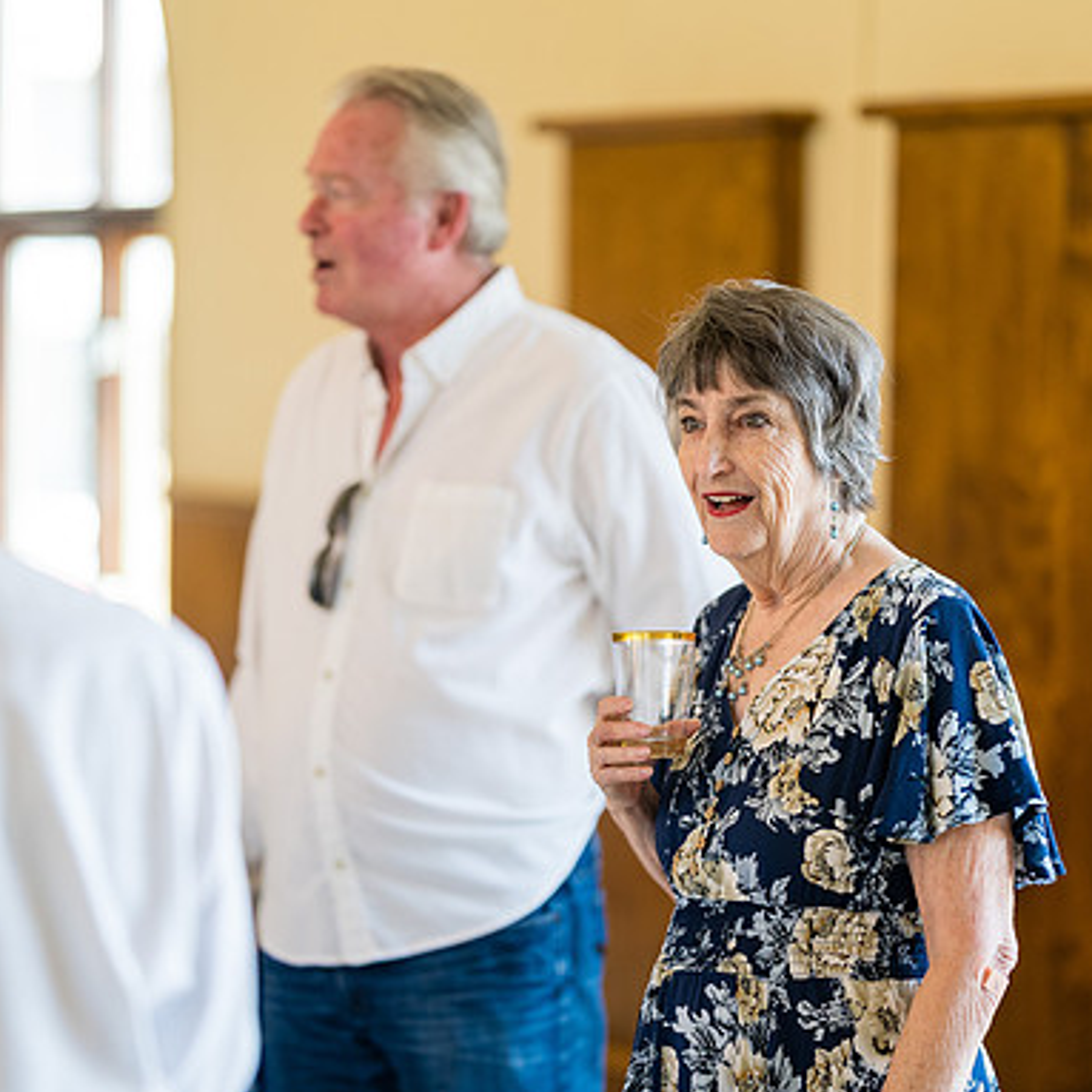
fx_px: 3926
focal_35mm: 110
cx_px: 502
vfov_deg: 15.8
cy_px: 546
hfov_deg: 15.8
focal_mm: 85
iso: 320
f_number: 1.4
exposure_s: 1/320
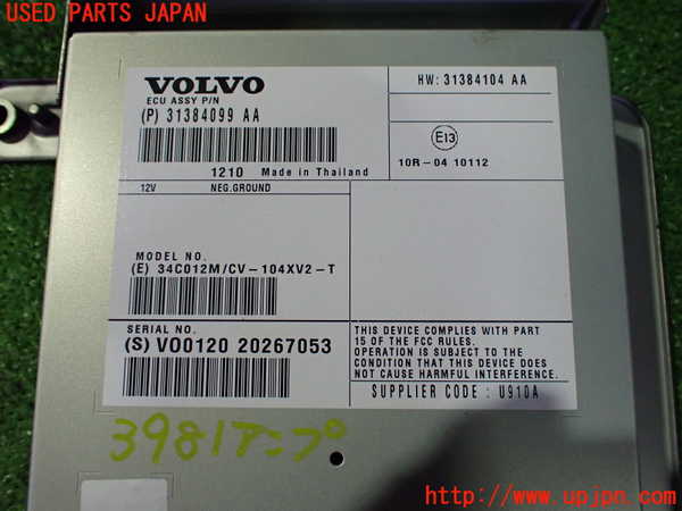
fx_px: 591
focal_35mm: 30
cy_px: 256
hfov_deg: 60.0
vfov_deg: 46.8
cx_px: 341
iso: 800
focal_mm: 5.4
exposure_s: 1/80
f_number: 2.3
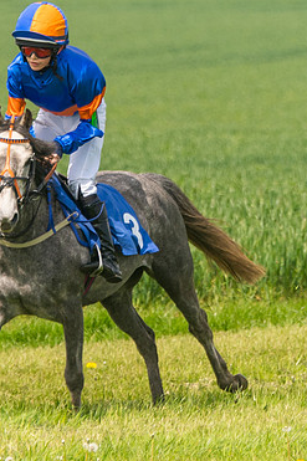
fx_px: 8155
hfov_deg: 2.2
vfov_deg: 3.2
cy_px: 201
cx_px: 35
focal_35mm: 637
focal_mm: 185
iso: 400
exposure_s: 1/2500
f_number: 4
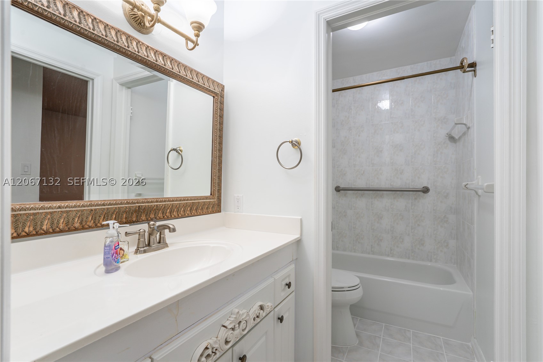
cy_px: 181
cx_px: 272
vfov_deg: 73.7
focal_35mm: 16
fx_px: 241
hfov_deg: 96.7
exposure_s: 1/30
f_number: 9
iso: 200
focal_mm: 16
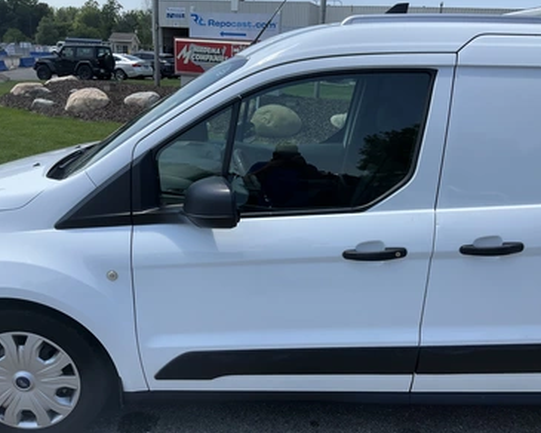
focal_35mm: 31
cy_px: 212
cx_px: 285
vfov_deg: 47.1
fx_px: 496
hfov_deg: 57.1
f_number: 1.8
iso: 25
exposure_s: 1/1377
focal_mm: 3
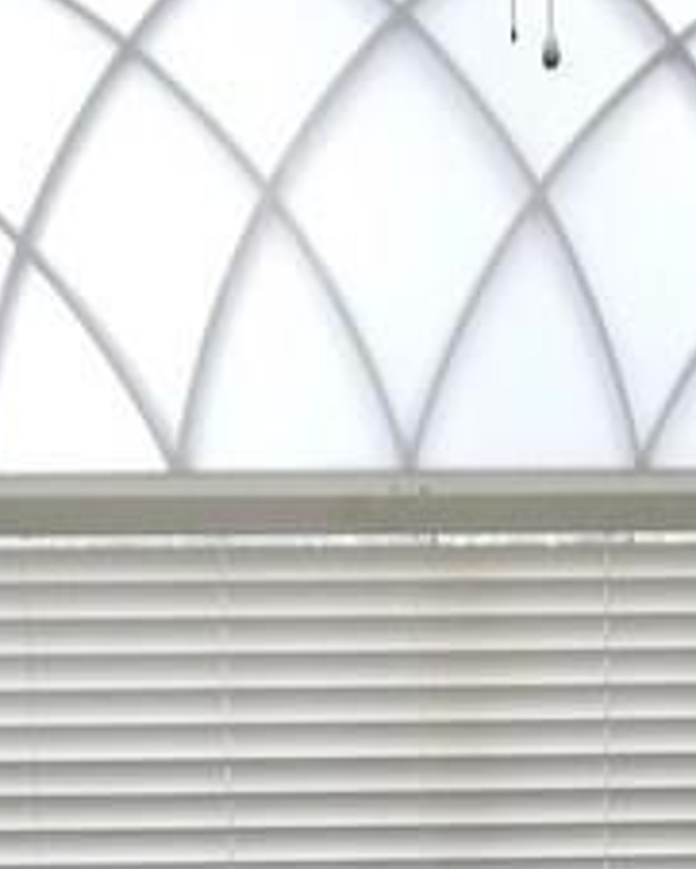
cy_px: 1926
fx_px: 2959
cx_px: 511
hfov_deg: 13.4
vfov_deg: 13.4
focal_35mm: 115
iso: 100
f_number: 1.7
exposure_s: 1/60
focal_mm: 4.3
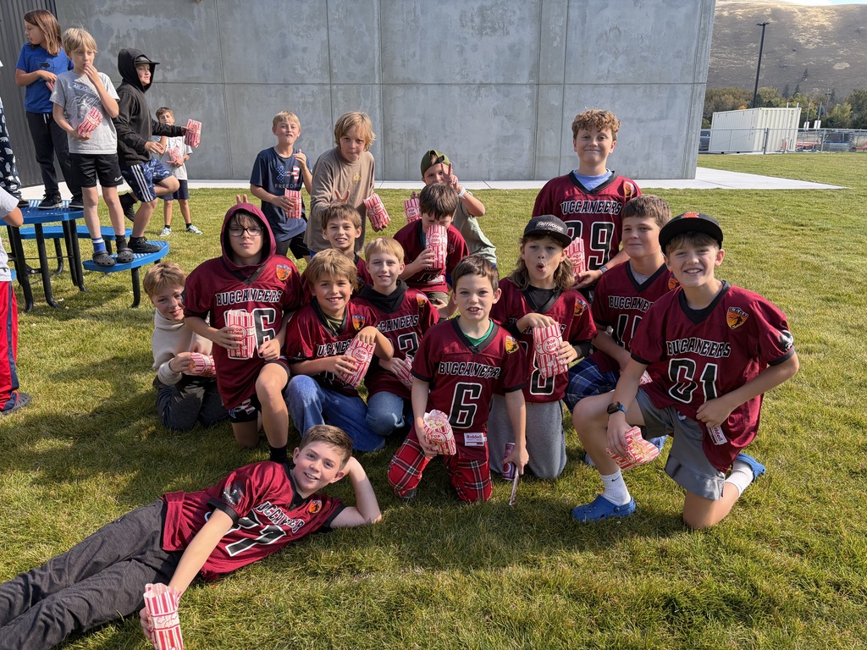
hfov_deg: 67.3
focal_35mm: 26
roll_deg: -0.4
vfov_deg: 53.1
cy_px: 325
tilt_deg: -16.1
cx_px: 434
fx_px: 651
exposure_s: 1/535
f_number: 1.6
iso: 50
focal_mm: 5.96
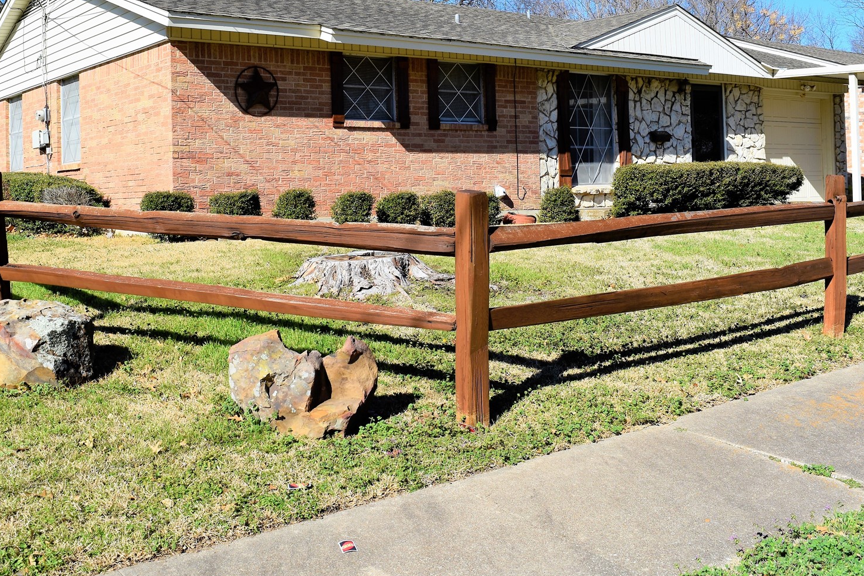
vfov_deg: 33.1
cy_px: 188
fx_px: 960
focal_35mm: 40
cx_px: 365
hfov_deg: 48.3
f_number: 8
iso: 110
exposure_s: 1/500
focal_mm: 18
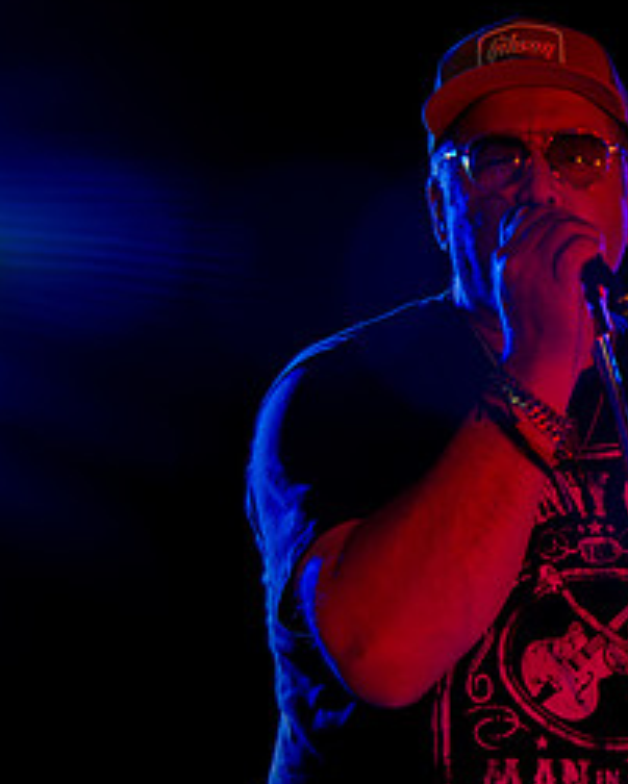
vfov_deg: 16.6
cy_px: 330
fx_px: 2693
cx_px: 902
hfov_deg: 12.7
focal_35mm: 116
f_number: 4
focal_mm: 46
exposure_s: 1/60
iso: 2500
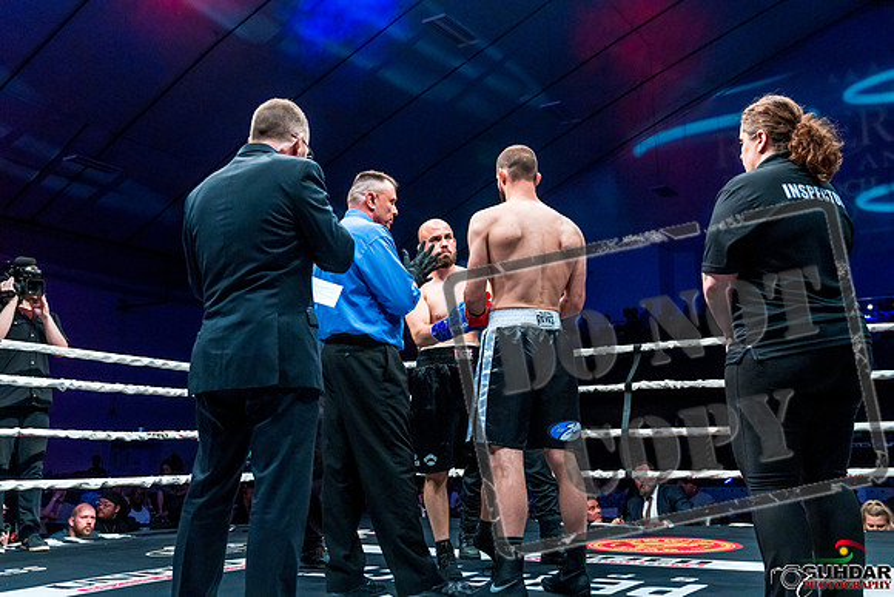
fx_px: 894
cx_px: 447
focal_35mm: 36
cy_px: 298
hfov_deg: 53.1
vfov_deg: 36.9
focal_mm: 36
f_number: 4
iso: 4000
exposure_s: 1/1000
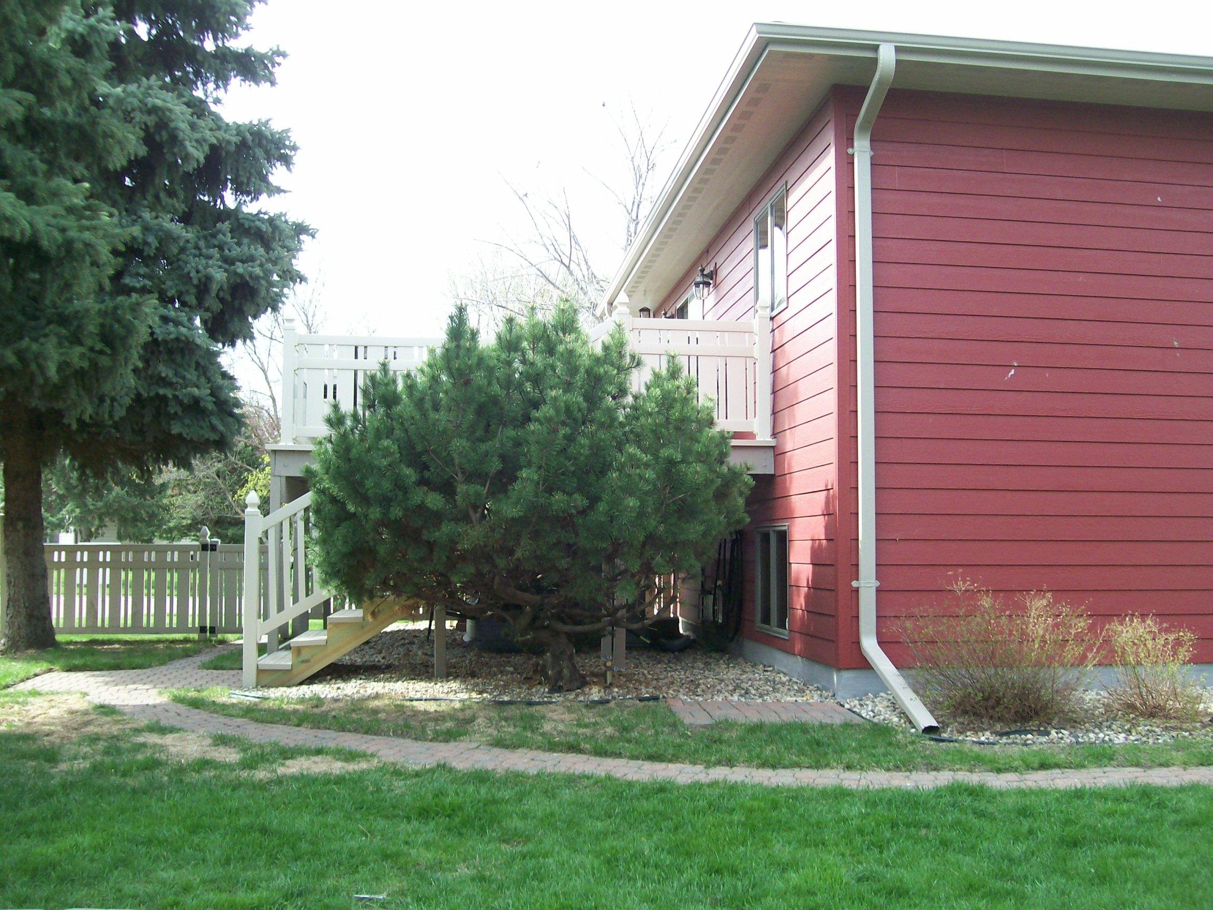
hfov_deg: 51.4
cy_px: 455
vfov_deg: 39.7
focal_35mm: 36
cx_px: 606
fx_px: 1261
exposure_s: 1/226
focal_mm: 6
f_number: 2.7
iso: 80
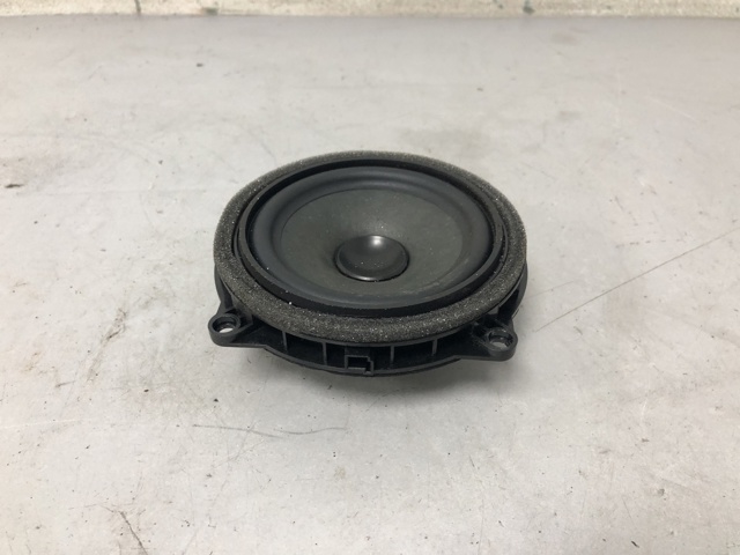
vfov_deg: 49.7
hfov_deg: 63.4
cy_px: 278
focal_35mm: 28
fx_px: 599
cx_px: 370
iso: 40
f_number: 1.8
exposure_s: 1/25
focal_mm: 4
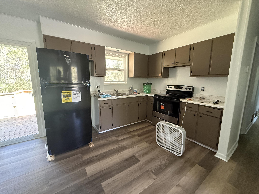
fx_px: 105
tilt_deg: -8.6
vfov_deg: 85.7
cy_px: 97
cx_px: 130
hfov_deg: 102.1
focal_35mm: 14
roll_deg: -0.7
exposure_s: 1/60
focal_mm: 2.22
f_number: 2.2
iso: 640
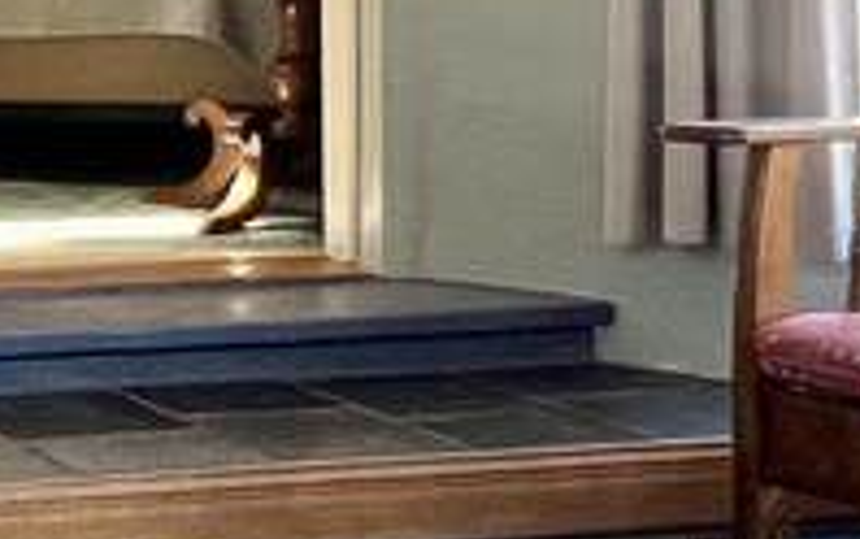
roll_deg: +1.0
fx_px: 2087
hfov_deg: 19.8
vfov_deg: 14.4
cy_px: -57
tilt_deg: -0.6
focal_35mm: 89
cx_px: -469
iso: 160
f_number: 1.8
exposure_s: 1/120
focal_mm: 1.57
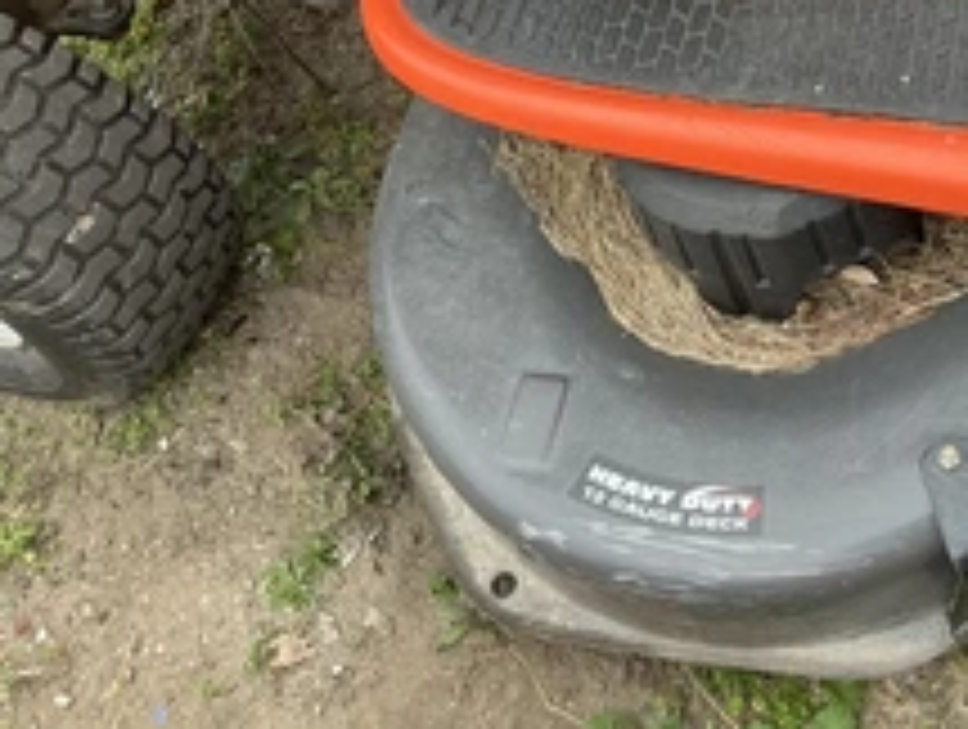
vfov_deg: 27.2
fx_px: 1457
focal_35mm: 52
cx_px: 896
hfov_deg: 34.4
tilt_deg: -56.5
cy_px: 76
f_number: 1.8
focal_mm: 3
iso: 20
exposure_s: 1/126
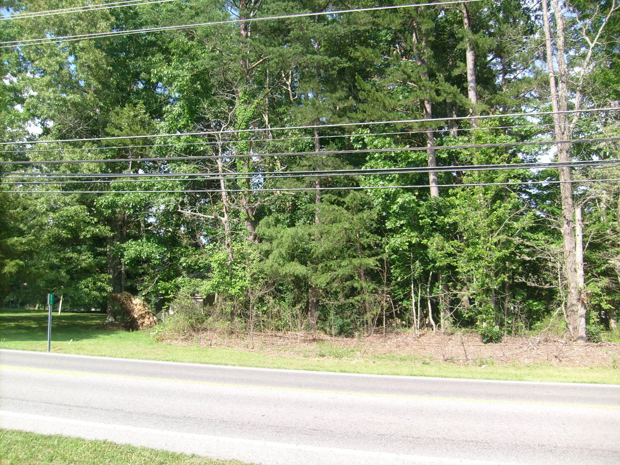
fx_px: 627
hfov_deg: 52.6
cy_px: 232
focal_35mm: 35
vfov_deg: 40.7
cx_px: 310
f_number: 7.1
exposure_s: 1/125
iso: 80
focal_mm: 5.8
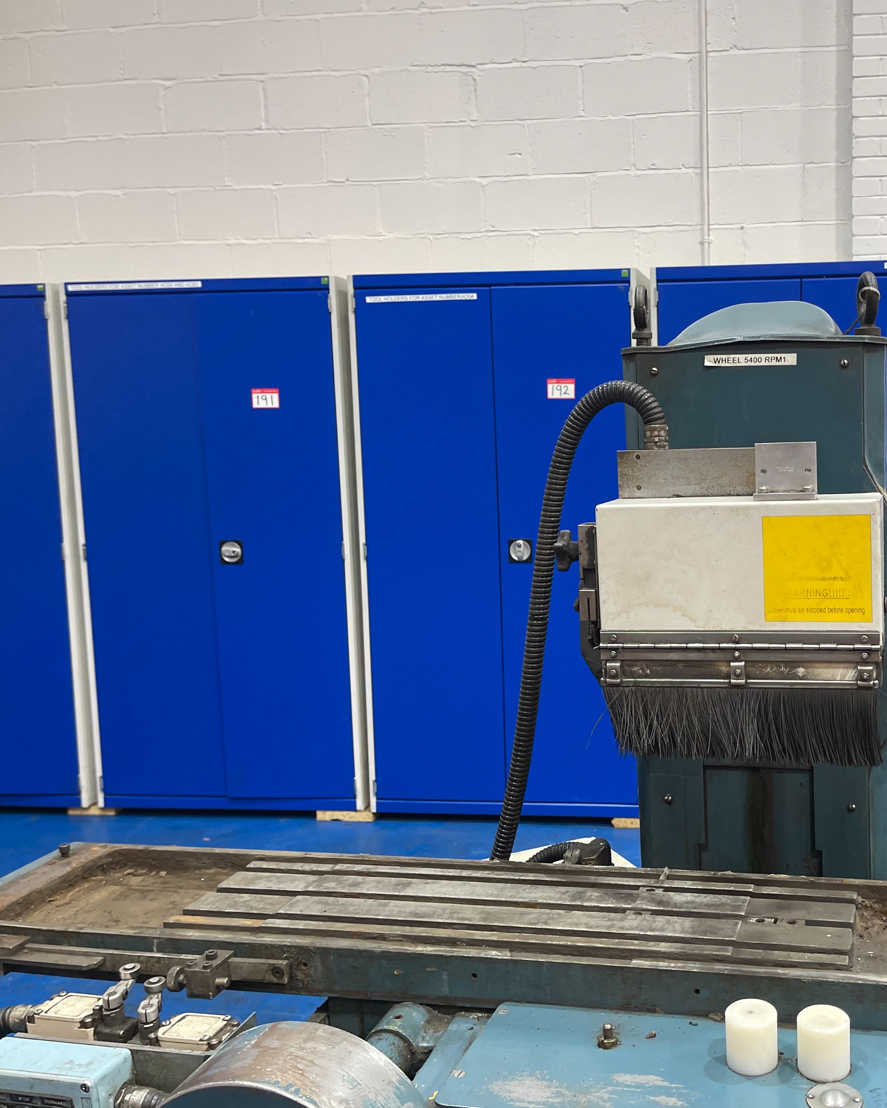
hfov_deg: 42.0
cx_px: 674
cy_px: 554
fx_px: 1116
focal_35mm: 34
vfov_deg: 52.8
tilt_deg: -5.8
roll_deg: +1.1
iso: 100
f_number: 1.6
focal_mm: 5.1
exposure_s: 1/100
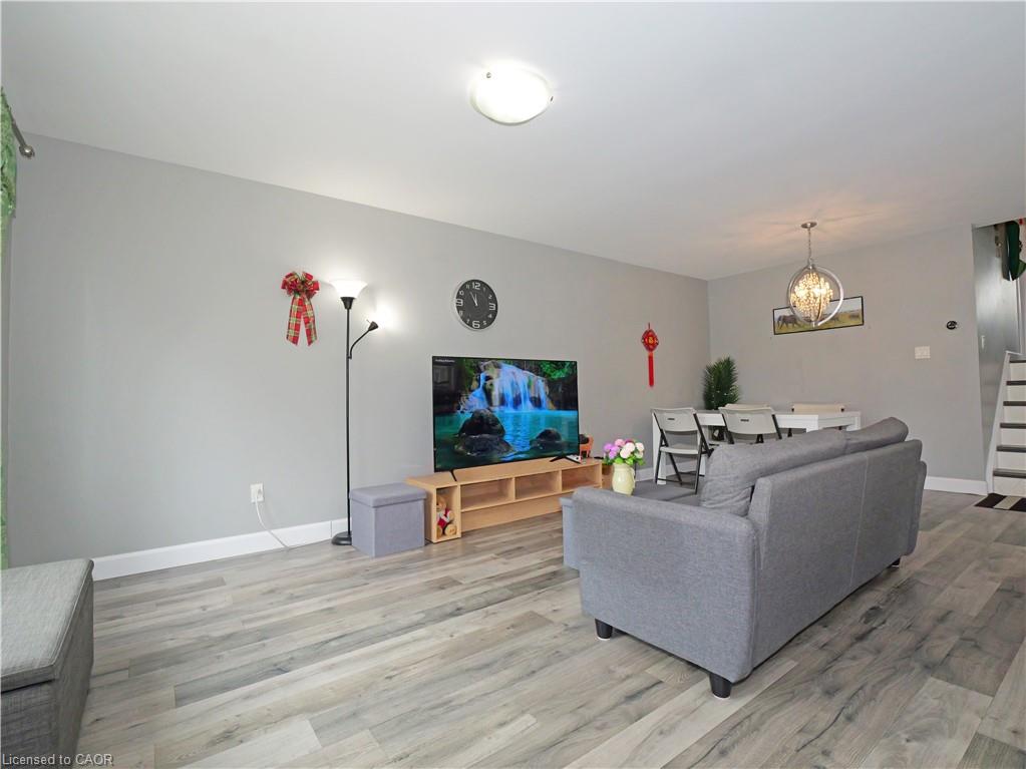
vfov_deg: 78.1
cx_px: 513
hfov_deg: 94.5
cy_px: 384
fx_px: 474
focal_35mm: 16
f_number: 5.6
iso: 2000
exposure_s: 1/250
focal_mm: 8
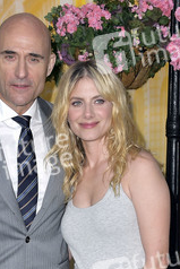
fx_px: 554
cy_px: 217
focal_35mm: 74
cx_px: 48
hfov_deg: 18.3
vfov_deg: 26.8
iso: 320
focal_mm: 44
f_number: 6.3
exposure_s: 1/250
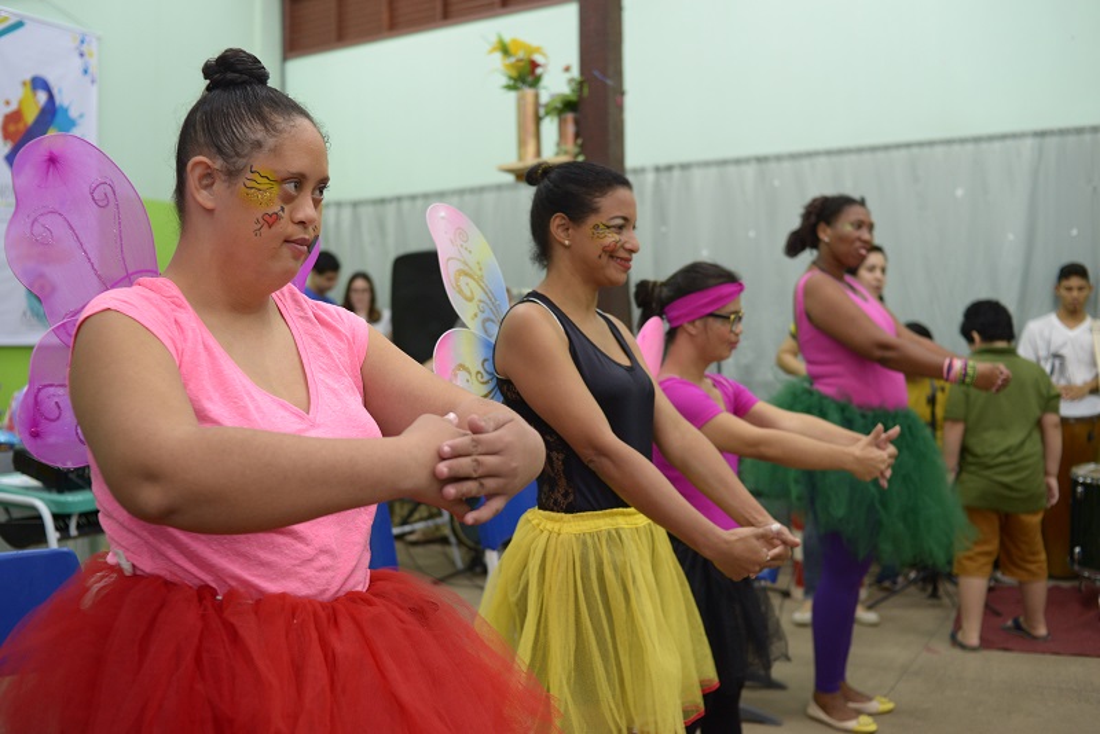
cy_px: 367
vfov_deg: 37.9
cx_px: 550
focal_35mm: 35
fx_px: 1070
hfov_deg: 54.4
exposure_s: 1/60
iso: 1000
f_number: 3.2
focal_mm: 35
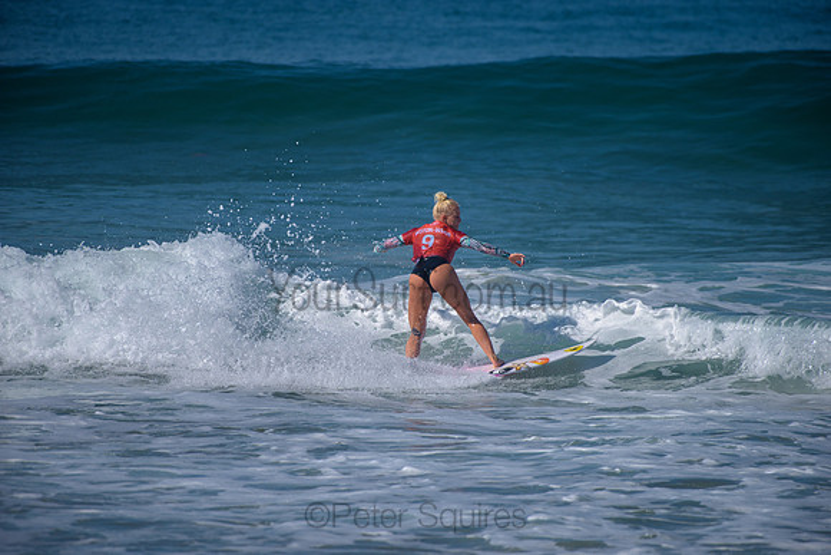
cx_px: 416
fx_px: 11544
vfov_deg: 2.8
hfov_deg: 4.1
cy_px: 278
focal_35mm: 500
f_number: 5.6
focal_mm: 500
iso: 110
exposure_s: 1/2000
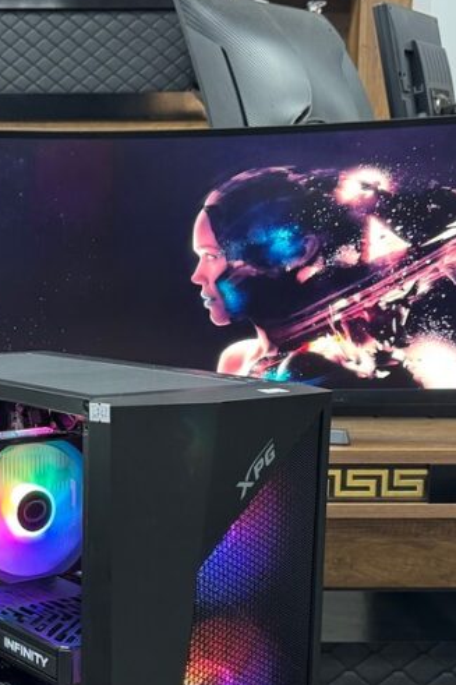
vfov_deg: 32.7
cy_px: 439
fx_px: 1160
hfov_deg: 21.8
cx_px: 57
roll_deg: -0.5
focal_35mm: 61
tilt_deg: -9.0
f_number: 1.78
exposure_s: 1/50
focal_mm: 6.76
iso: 320
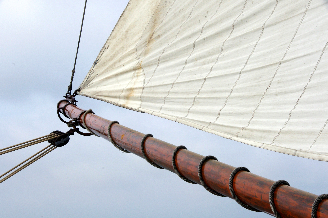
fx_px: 793
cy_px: 109
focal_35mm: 87
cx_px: 164
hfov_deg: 23.4
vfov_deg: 15.7
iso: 400
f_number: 16
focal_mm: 57.5
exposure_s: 1/400
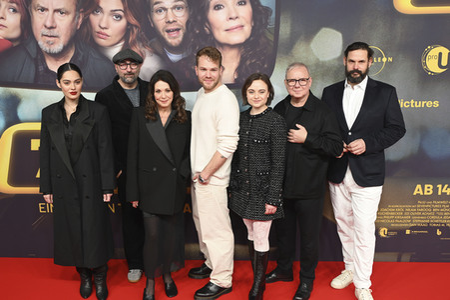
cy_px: 150
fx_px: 431
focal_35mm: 34
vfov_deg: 38.3
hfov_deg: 55.1
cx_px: 225
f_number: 5.6
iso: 800
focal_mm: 34.5
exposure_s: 1/160
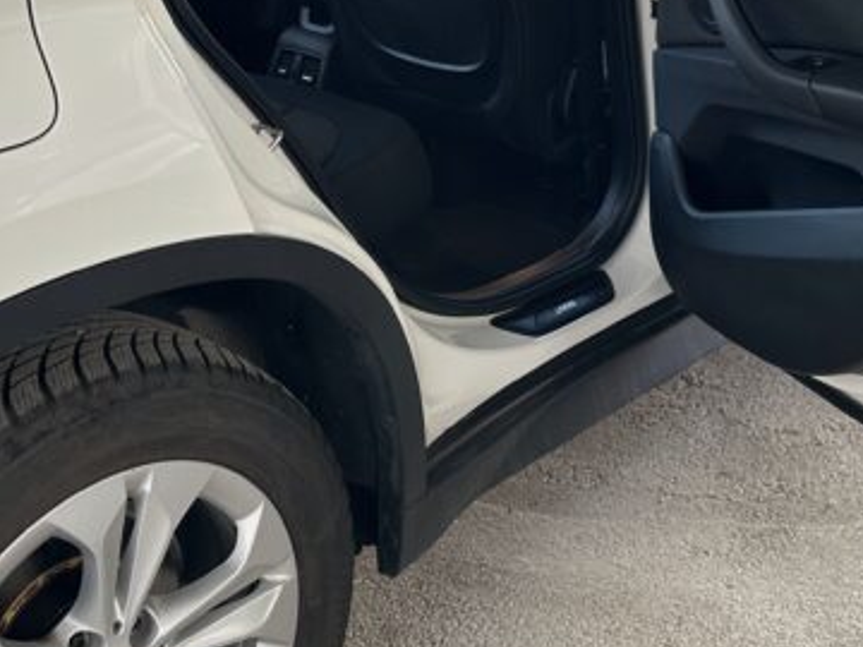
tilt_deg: -18.6
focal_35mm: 53
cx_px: 338
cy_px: 123
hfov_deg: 36.0
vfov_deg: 27.0
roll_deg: +4.2
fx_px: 1321
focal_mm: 6.86
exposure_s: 1/121
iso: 80
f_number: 1.78
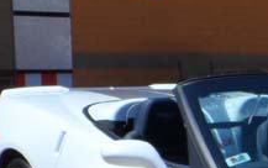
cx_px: 385
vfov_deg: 10.6
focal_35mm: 120
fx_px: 877
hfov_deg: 16.1
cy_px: 243
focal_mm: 4
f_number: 4.5
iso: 80
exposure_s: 1/750
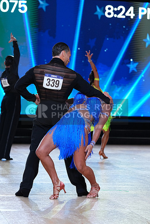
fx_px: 675
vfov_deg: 18.9
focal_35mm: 108
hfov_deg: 12.7
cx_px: 75
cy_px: 112
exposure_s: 1/500
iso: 1250
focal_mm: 108
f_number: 4
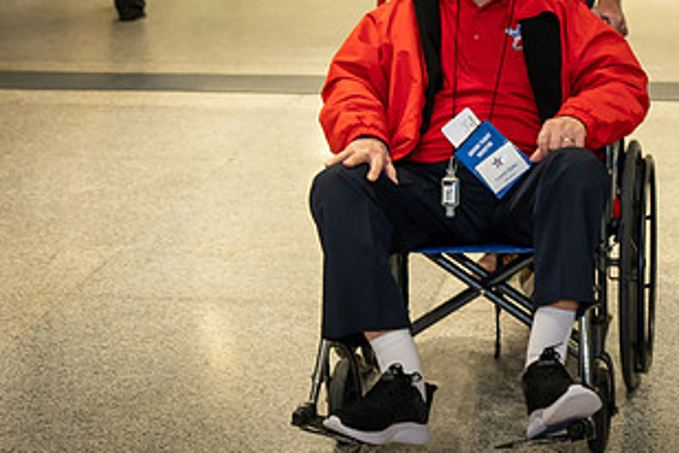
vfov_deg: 15.0
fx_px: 1697
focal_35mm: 90
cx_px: 492
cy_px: 44
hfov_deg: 22.5
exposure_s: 1/100
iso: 1800
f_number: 5.3
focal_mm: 48
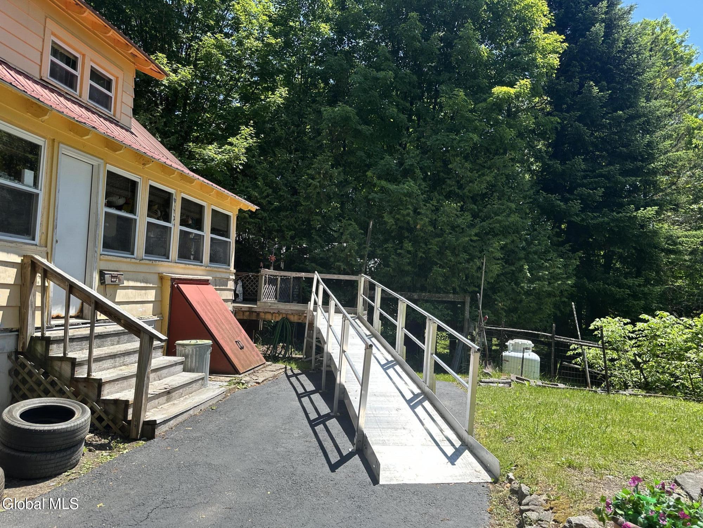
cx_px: 352
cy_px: 264
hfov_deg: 71.6
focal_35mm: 24
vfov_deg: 56.8
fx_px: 487
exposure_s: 1/1613
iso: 80
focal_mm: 6.86
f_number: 1.78
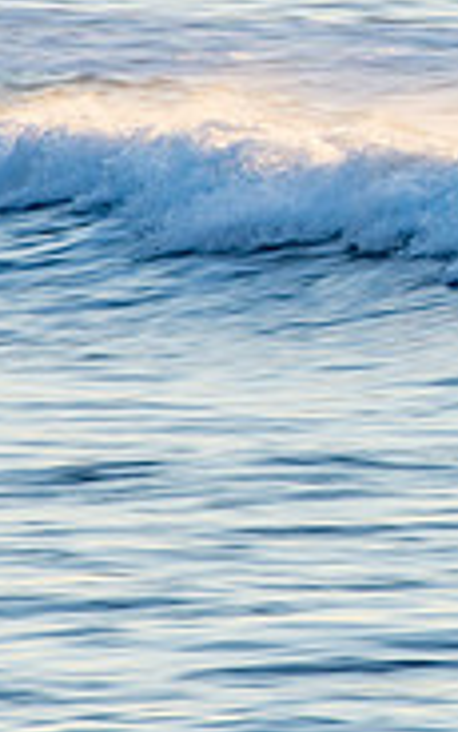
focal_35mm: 966
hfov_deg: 1.4
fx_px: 19292
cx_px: 1039
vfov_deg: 2.2
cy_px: 2
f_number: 16
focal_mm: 200
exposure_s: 1/40
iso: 100
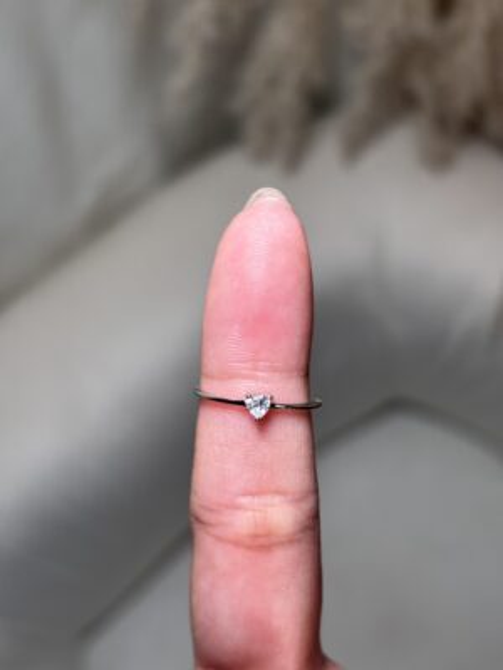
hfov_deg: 28.0
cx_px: 252
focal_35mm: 52
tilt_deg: -64.2
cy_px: 335
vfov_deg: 36.8
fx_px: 1007
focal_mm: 5.96
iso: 50
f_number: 1.6
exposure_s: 1/76
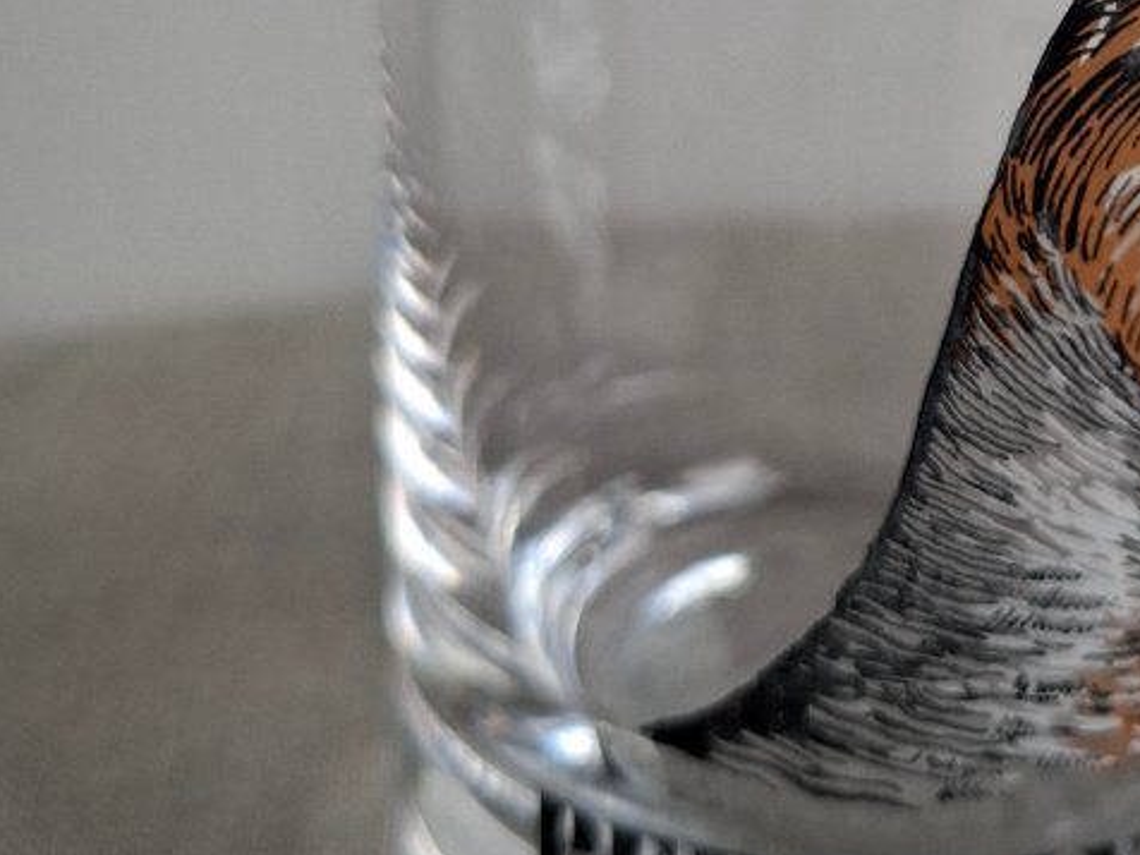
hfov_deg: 31.4
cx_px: 1059
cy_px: -24
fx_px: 1910
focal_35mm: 58
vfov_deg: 24.0
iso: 50
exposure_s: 1/127
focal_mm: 5.54
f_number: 1.8
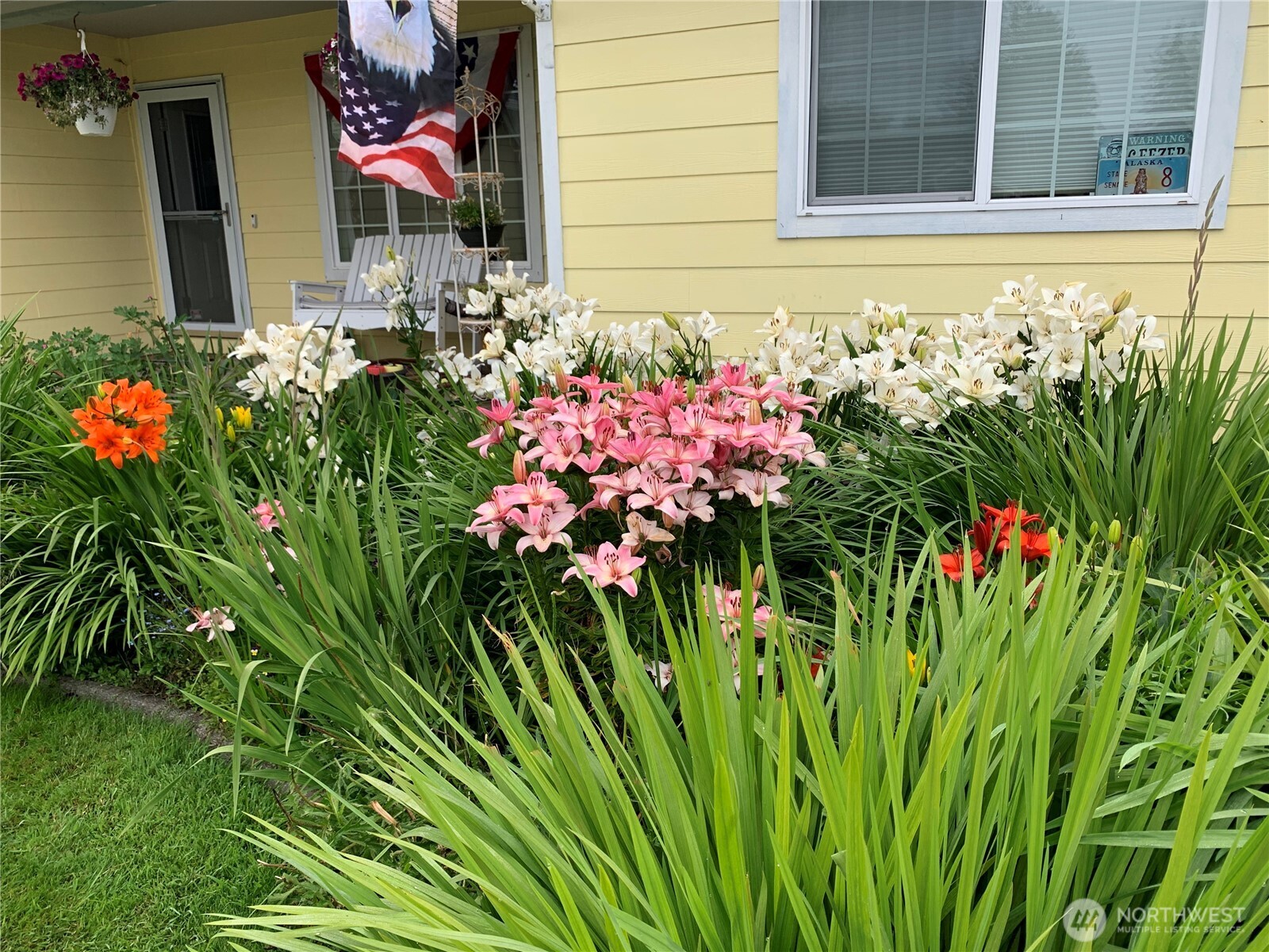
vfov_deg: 53.1
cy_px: 476
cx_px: 634
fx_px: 953
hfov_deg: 67.3
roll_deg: +1.1
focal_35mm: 26
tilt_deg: -14.4
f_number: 1.8
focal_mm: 4.25
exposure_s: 1/567
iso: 25
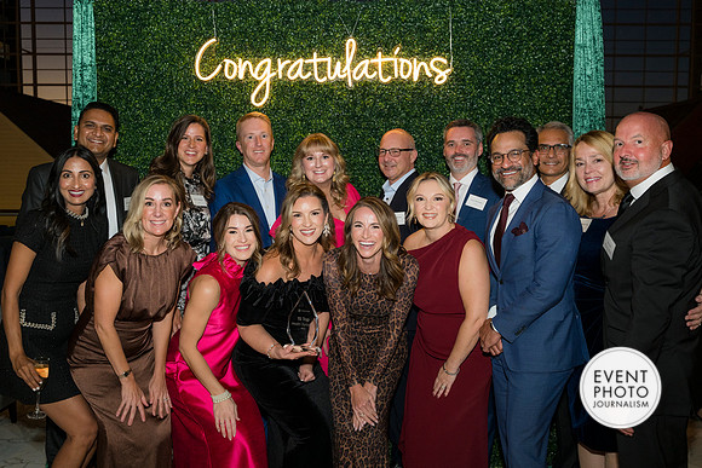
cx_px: 351
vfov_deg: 36.9
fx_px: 702
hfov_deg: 53.1
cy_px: 234
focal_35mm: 36
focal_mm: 36
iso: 800
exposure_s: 1/160
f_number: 5
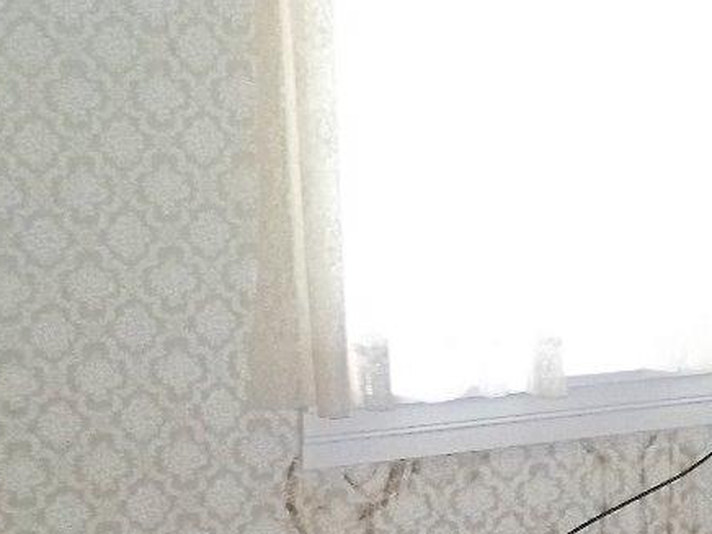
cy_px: 591
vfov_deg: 13.3
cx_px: 1156
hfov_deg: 16.1
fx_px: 2242
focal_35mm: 109
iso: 320
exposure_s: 1/30
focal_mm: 5.9
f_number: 3.3
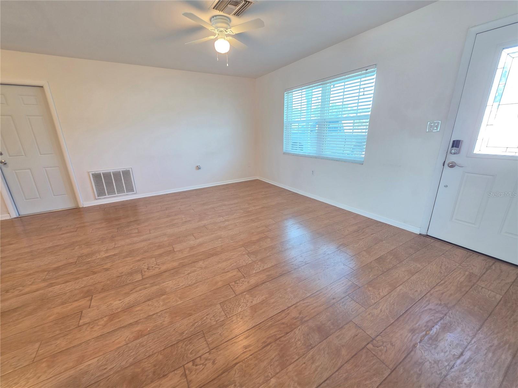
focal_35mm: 13
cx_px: 259
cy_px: 194
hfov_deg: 106.2
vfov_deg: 89.9
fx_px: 195
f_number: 1.9
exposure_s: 1/60
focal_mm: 2.2
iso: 160
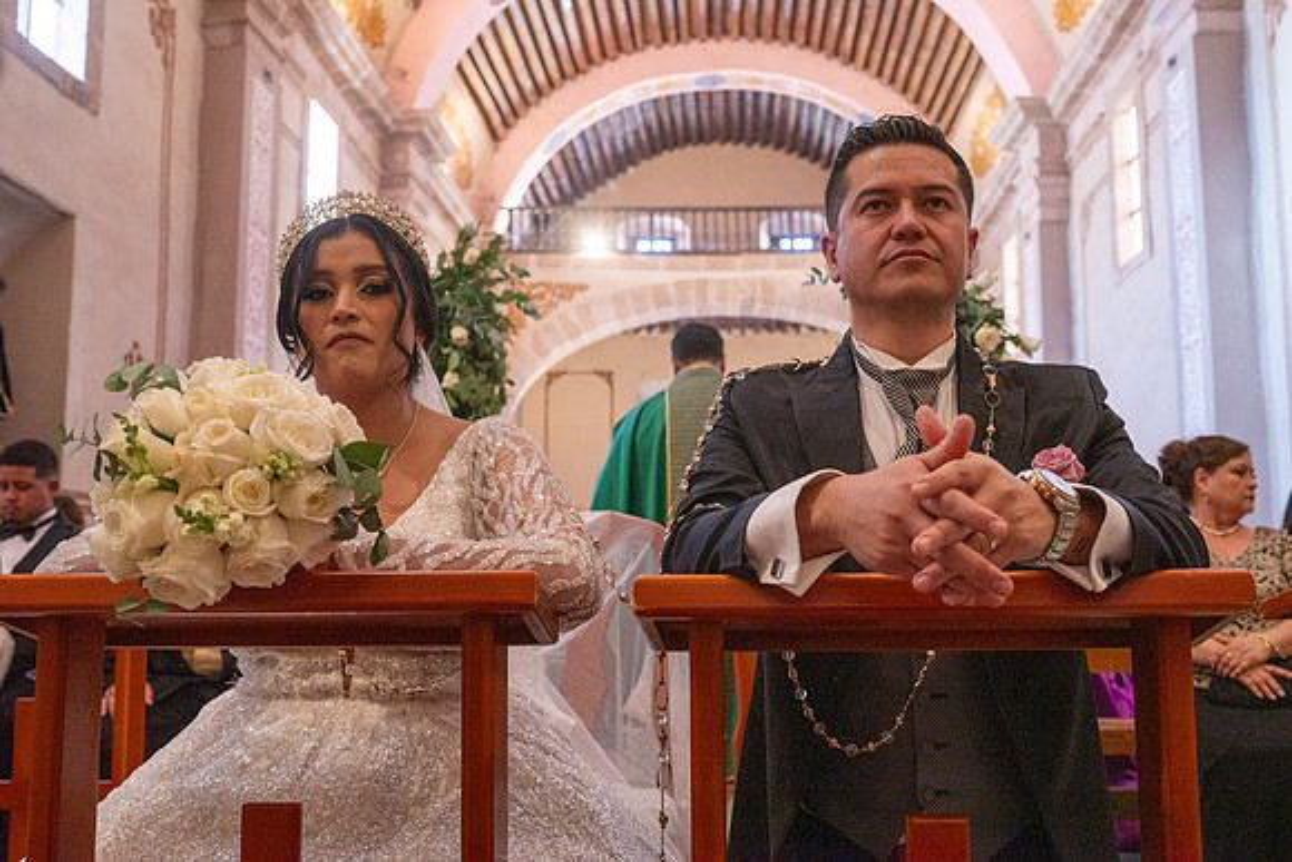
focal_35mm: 35
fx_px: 1256
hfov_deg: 54.4
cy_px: 431
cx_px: 646
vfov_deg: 37.9
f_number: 5
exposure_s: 1/100
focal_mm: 35
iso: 2500
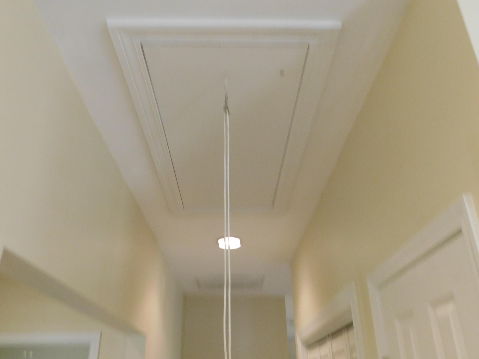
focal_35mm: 30
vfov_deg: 46.8
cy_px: 180
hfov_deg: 60.0
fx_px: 415
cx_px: 240
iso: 320
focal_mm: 5.3
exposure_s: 1/30
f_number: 3.2
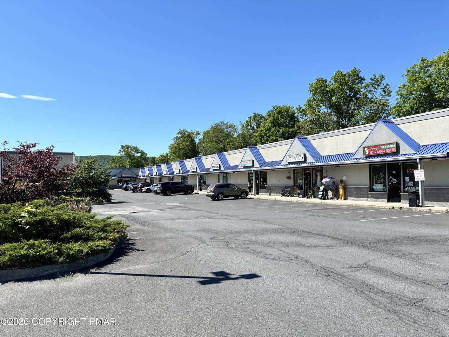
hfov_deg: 67.3
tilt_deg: +1.4
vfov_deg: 53.1
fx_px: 337
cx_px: 224
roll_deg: +0.0
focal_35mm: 26
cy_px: 168
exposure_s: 1/3021
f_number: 1.6
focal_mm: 5.96
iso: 50
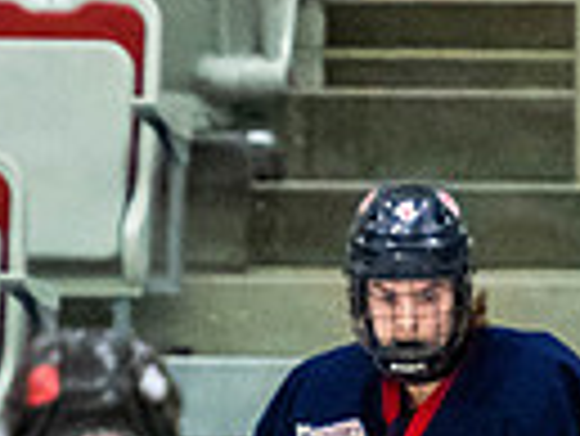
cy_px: 784
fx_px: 22842
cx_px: -500
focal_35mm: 1362
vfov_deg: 1.1
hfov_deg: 1.5
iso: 2800
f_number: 2.8
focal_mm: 170
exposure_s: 1/640
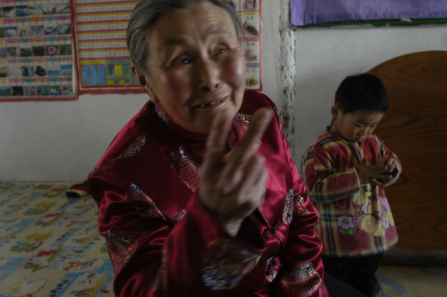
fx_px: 397
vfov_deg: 41.0
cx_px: 211
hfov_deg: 58.7
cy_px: 148
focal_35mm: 32
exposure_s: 1/30
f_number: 3.5
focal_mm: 20
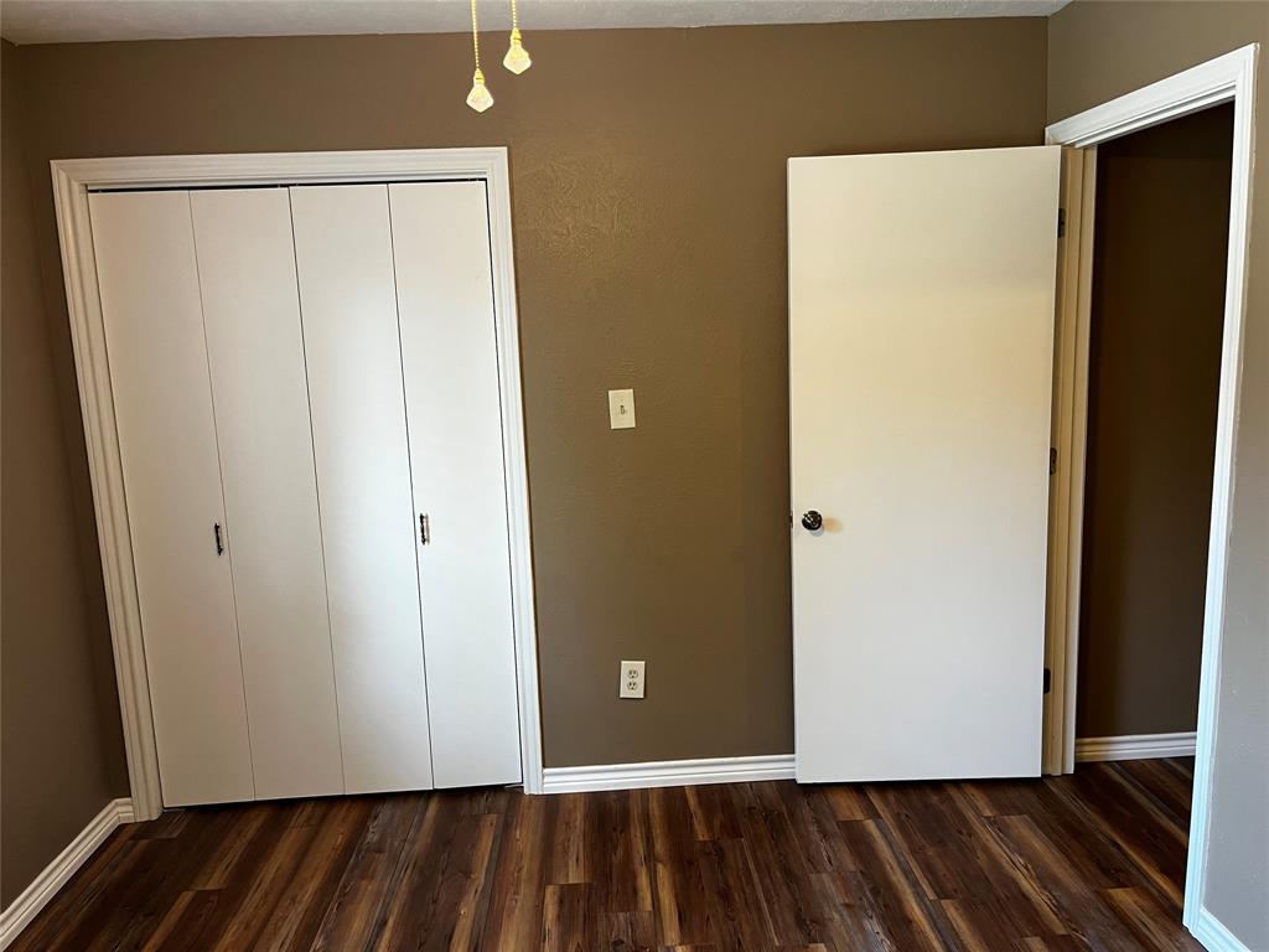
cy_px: 476
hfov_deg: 67.3
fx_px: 953
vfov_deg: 53.1
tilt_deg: -9.1
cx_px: 634
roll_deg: +2.5
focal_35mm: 26
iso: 125
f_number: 1.6
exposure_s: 1/60
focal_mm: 5.1
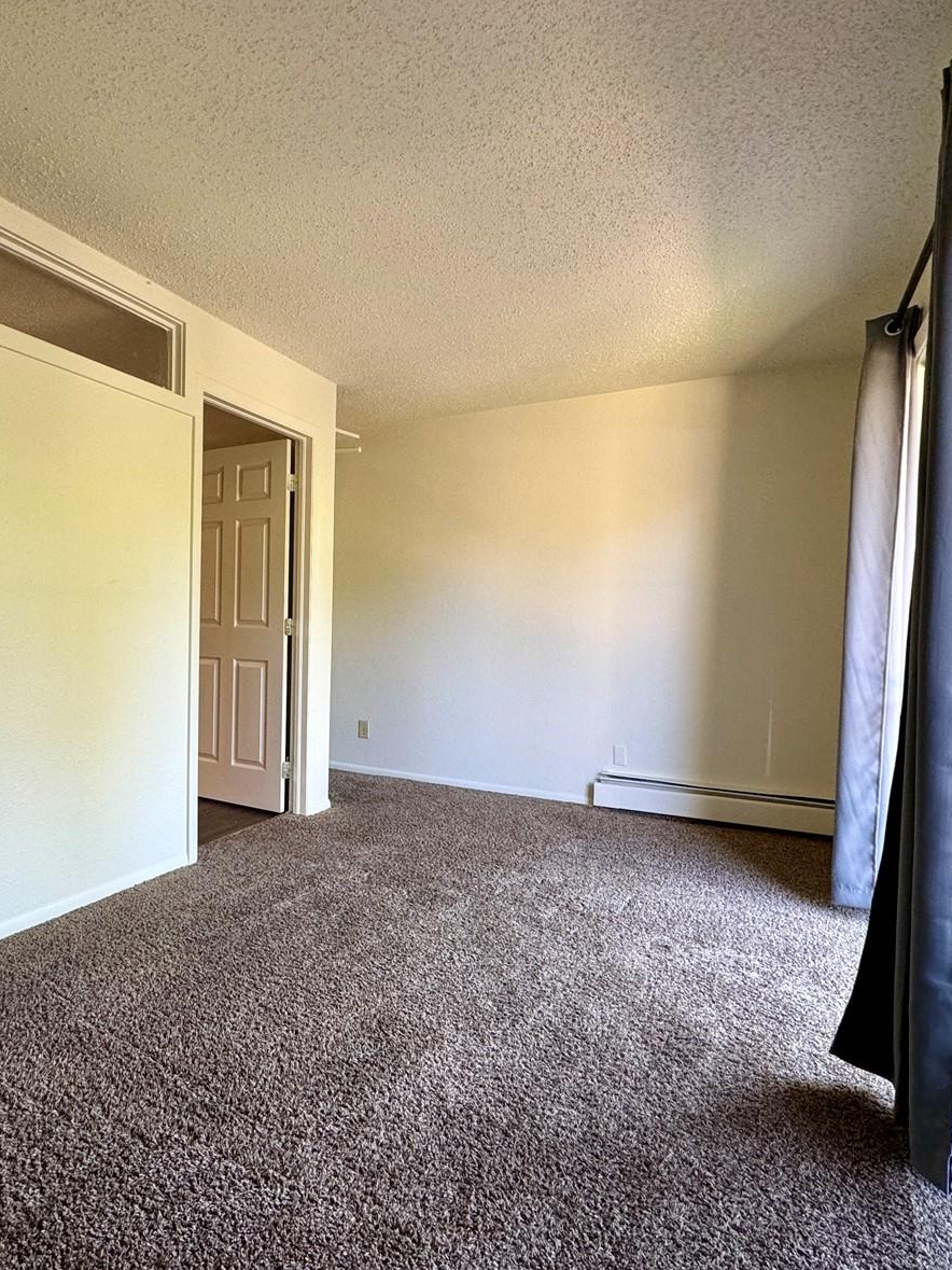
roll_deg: -1.3
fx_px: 697
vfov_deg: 84.7
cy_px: 627
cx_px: 389
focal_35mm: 19
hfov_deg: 68.1
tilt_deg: -0.1
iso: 200
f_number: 2.2
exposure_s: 1/99
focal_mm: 2.22
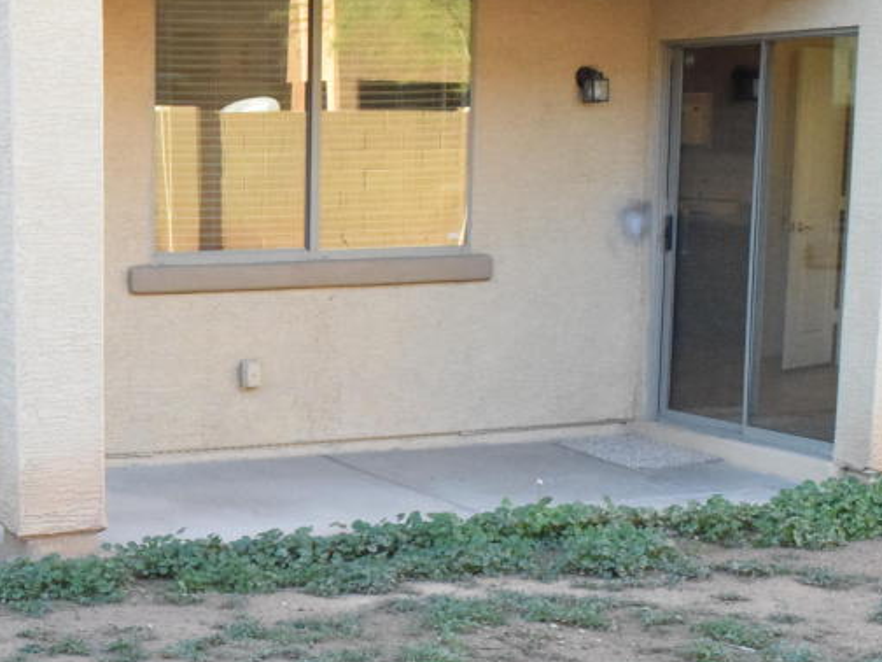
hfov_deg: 23.1
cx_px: -116
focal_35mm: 79
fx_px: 2013
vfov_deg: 18.5
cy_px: 527
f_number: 10
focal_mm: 24
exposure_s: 1/400
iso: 6400
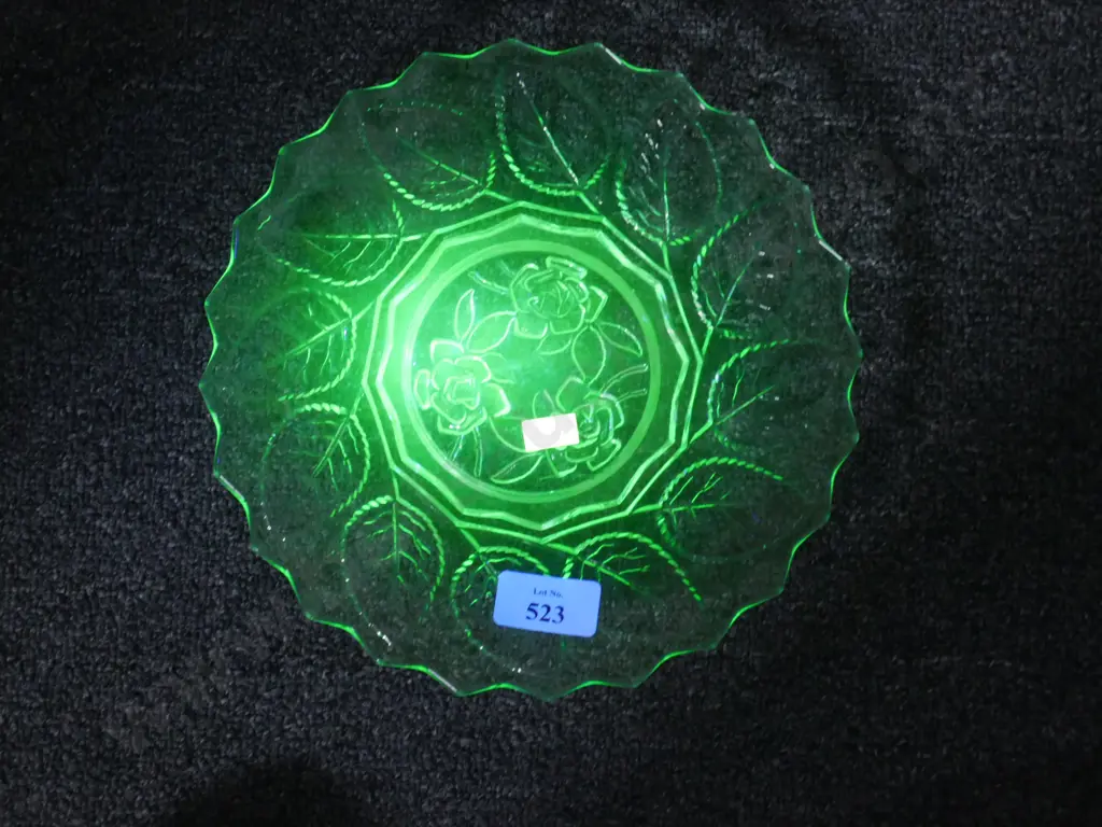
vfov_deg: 21.6
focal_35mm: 68
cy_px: 414
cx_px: 551
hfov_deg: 28.6
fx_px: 2165
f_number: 5.4
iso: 3200
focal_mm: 34
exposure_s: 1/15
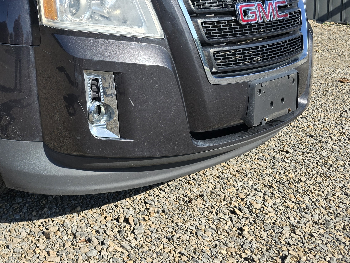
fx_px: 475
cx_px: 54
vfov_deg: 29.0
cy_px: 2
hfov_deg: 38.4
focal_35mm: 47
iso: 12
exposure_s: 1/531
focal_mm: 6.3
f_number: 1.7
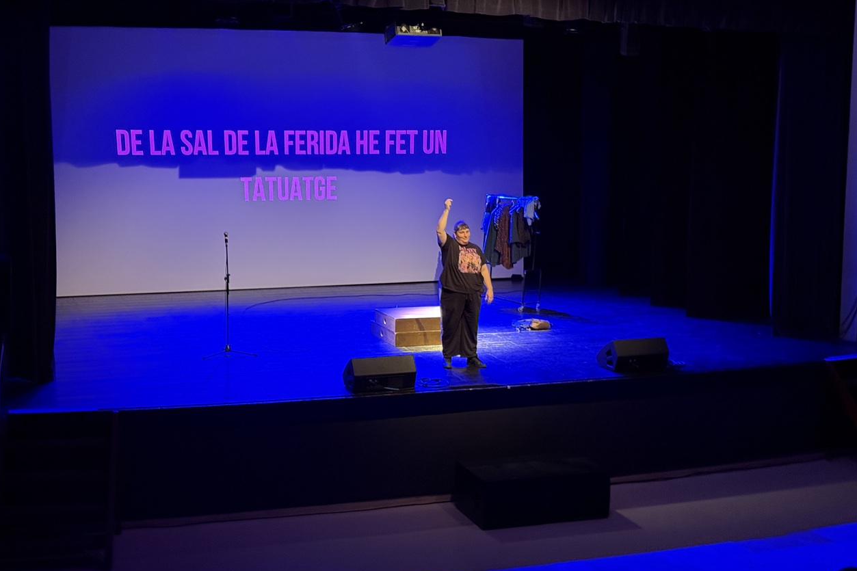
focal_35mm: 51
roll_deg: -0.4
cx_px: 432
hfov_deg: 38.9
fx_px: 1214
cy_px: 262
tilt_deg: -5.5
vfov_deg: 26.5
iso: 500
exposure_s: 1/25
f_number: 1.78
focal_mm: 6.76
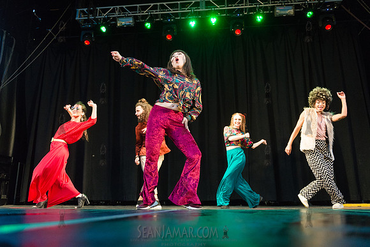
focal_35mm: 30
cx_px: 185
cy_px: 124
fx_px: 309
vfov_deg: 43.6
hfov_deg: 61.8
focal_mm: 29
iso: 3200
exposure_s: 1/1250
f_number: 2.8
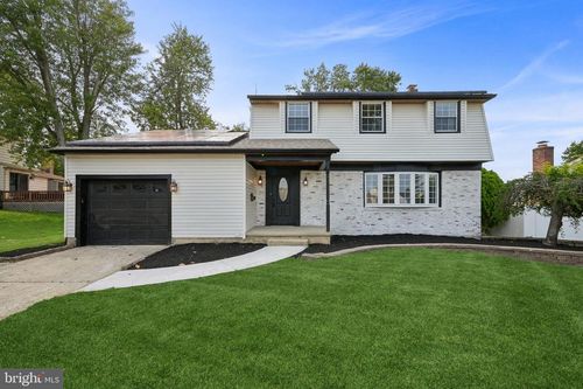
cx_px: 292
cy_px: 194
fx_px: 227
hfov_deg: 104.3
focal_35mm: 14
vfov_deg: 81.2
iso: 400
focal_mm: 14
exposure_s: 1/400
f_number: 11
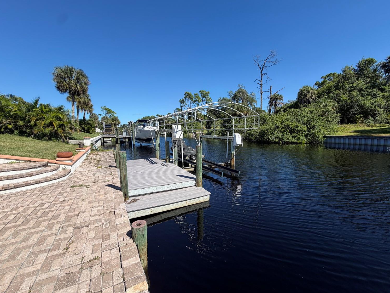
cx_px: 203
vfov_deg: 81.7
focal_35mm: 15
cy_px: 149
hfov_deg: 98.1
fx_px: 169
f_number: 2.2
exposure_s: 1/770
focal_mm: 2.22
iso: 20
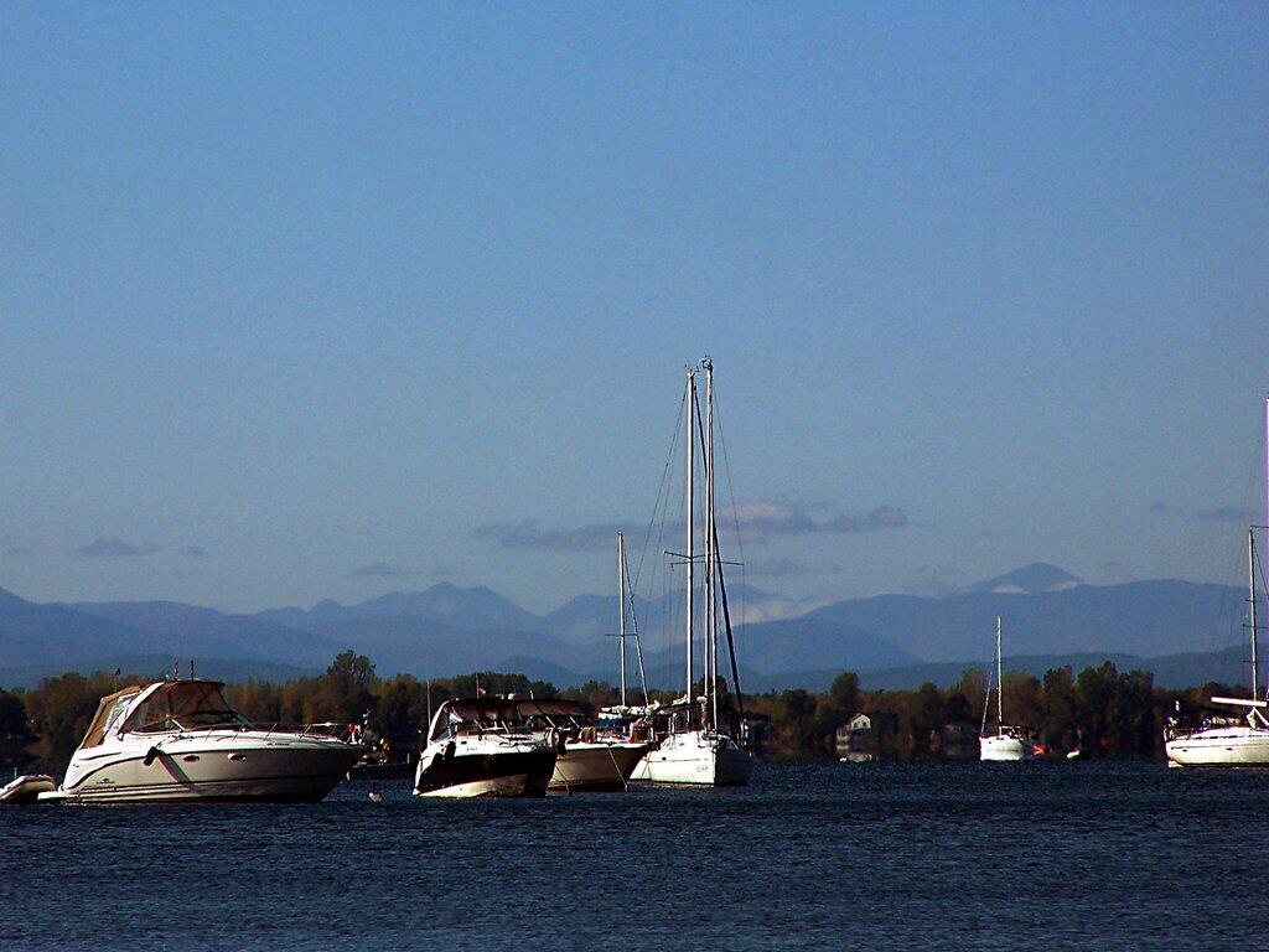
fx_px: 13931
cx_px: 634
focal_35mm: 380
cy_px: 476
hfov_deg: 5.2
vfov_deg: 3.9
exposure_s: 1/200
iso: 80
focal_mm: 63
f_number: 8
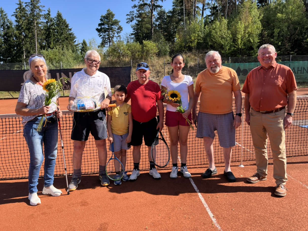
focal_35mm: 26
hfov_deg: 67.3
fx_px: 231
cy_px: 116
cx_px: 154
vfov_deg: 53.1
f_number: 1.5
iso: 50
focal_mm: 5.7
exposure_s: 1/1669
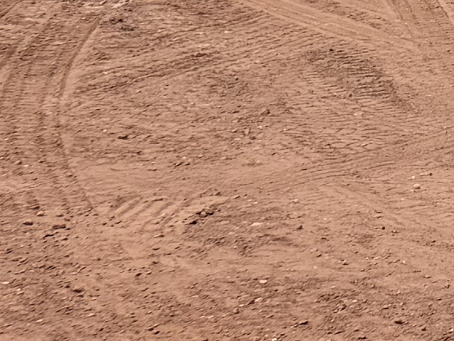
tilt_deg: +1.8
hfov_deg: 9.1
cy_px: -447
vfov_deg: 8.1
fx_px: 2230
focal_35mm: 170
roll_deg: -1.4
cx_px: 1418
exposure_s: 1/7353
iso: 80
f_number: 1.78
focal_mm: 6.76
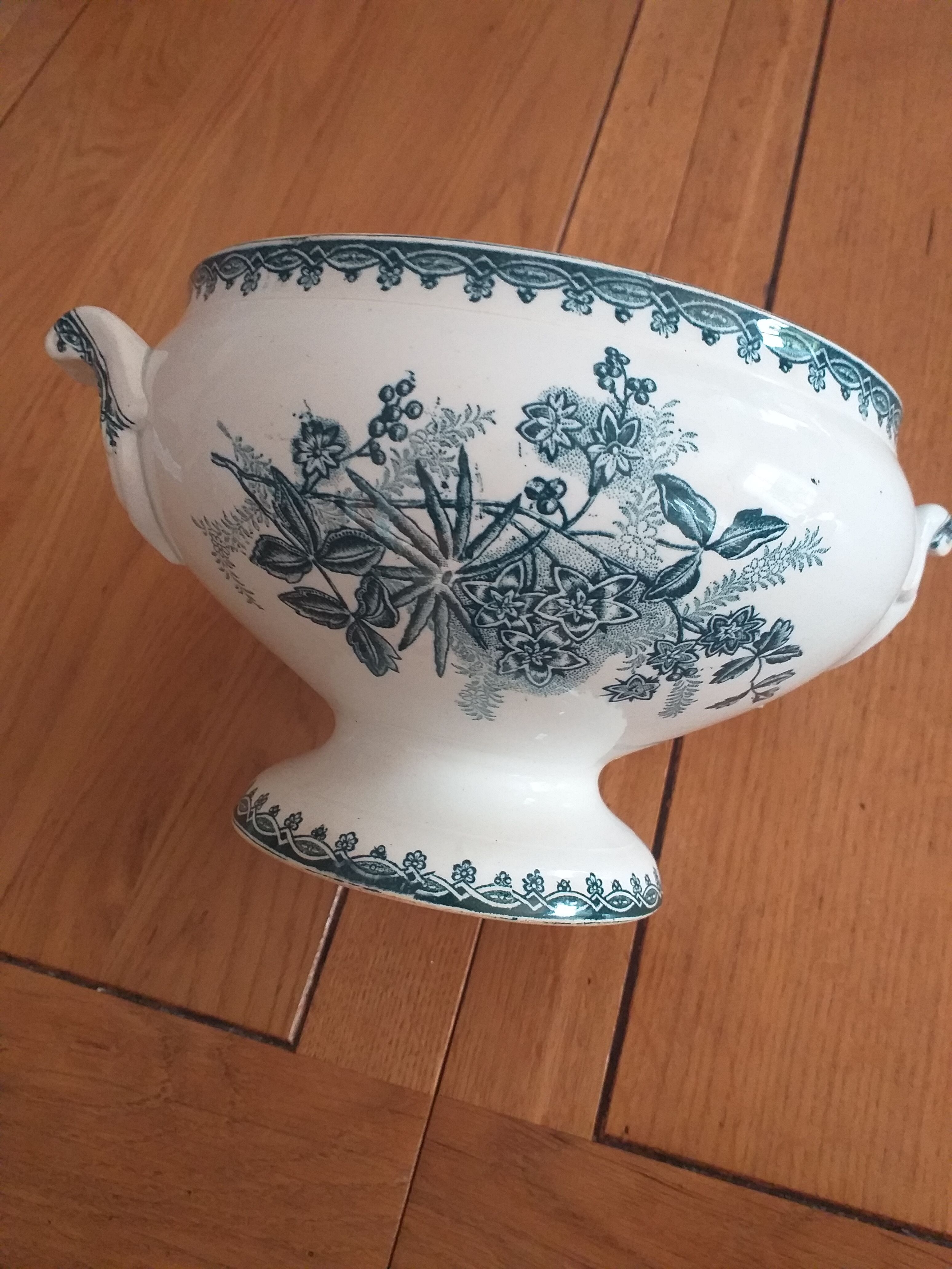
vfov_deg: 67.3
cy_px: 634
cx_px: 476
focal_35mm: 26
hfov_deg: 53.1
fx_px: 953
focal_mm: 3.6
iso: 250
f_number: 1.9
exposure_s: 1/33
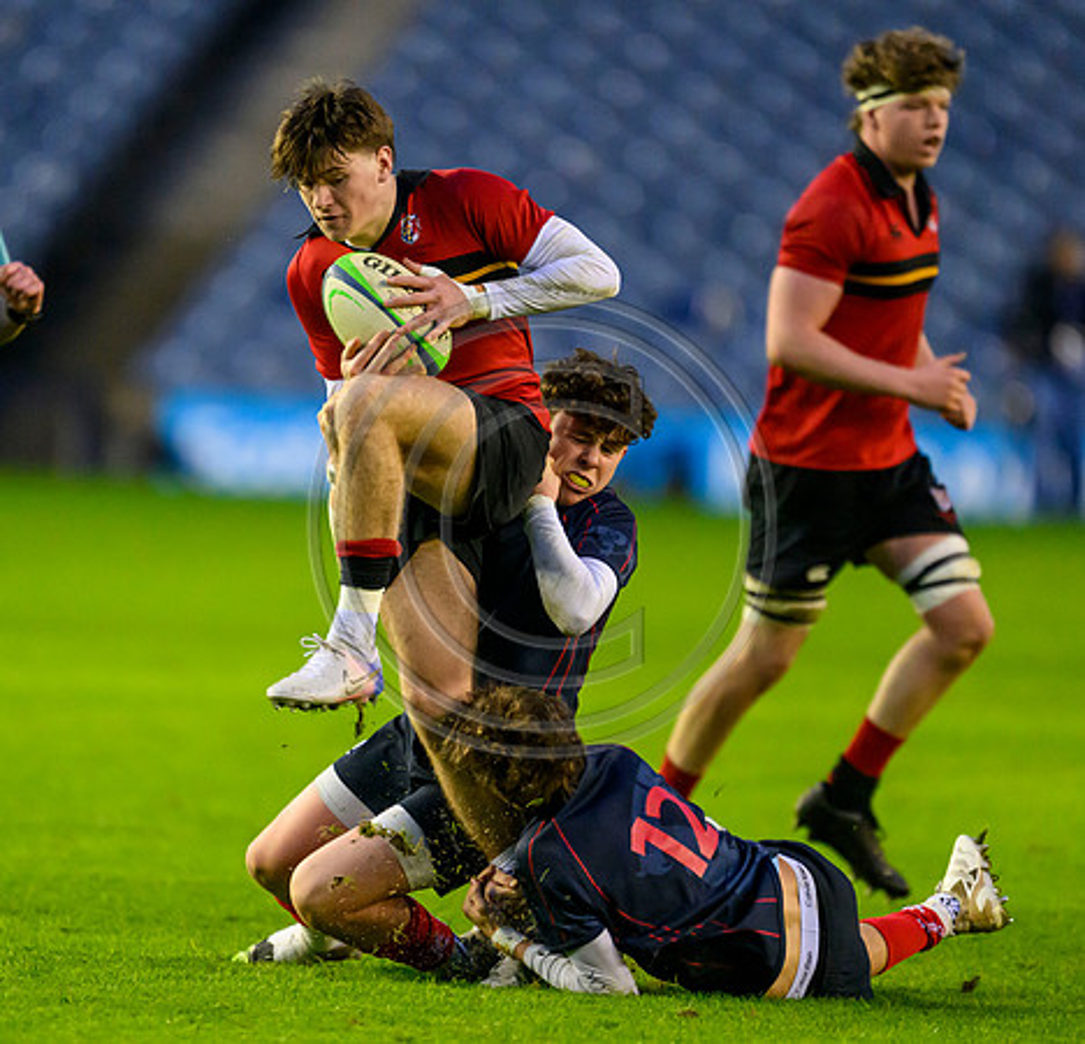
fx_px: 26144
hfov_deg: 2.4
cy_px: 560
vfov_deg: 2.3
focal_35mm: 752
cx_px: 478
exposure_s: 1/1000
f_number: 4
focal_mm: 560
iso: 8000
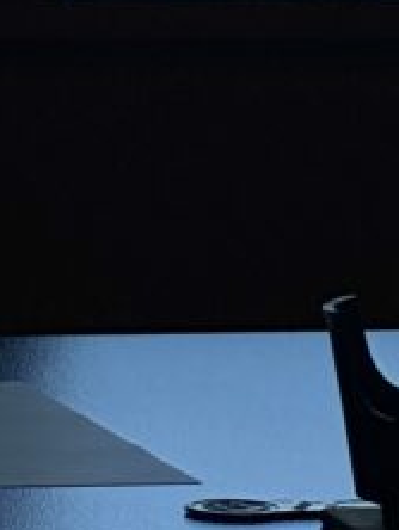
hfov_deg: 3.6
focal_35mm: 416
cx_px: 41
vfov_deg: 4.7
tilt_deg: +1.9
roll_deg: -1.1
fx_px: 6381
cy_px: -659
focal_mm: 9
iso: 32
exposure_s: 1/622
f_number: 2.8
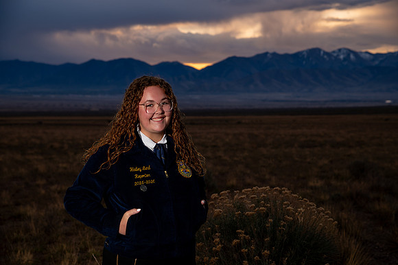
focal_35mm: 72
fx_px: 793
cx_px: 199
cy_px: 132
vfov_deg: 19.0
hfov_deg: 28.2
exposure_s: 1/160
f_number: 5.6
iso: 200
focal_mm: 70
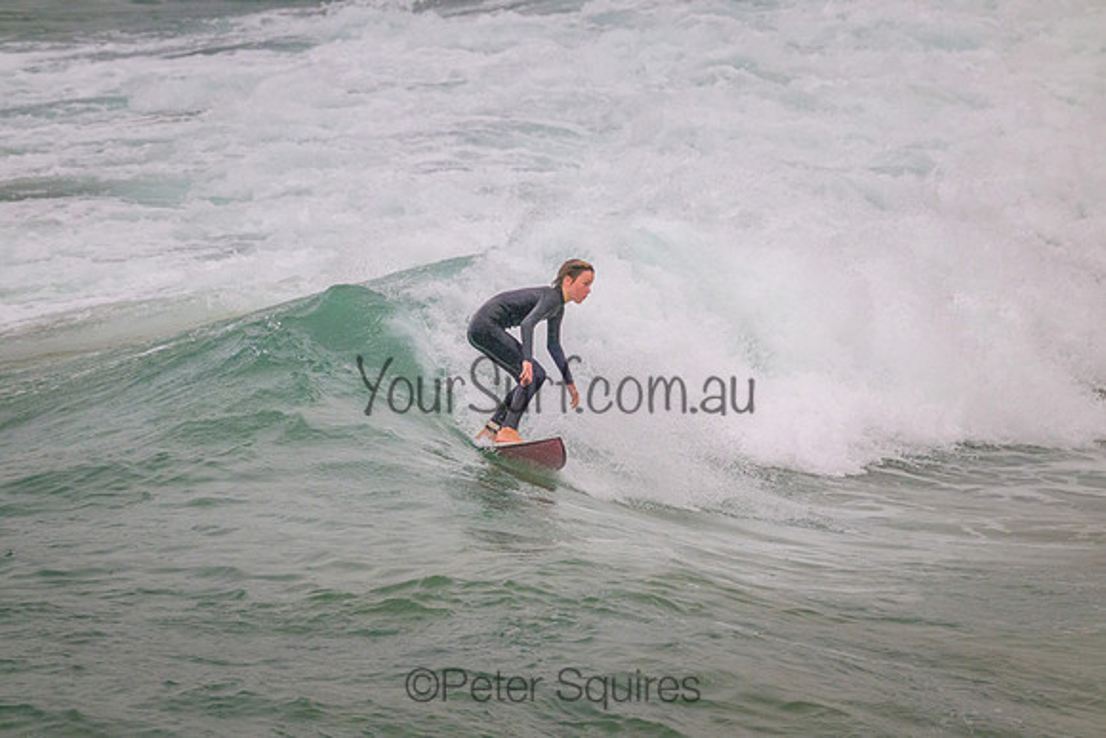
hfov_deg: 2.6
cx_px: 553
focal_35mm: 800
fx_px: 24582
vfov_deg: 1.7
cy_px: 369
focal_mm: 800
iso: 3200
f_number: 11
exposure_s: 1/1250
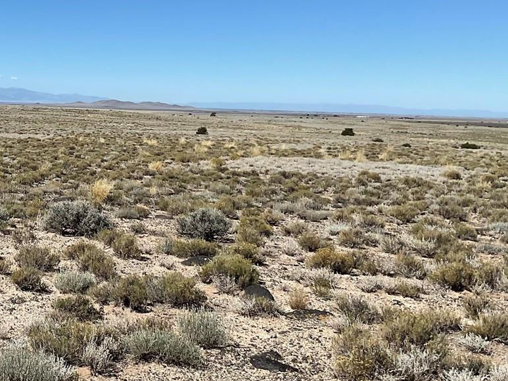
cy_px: 133
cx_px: 43
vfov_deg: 24.3
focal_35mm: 60
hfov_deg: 30.6
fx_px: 881
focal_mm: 3
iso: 16
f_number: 1.8
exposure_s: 1/2959
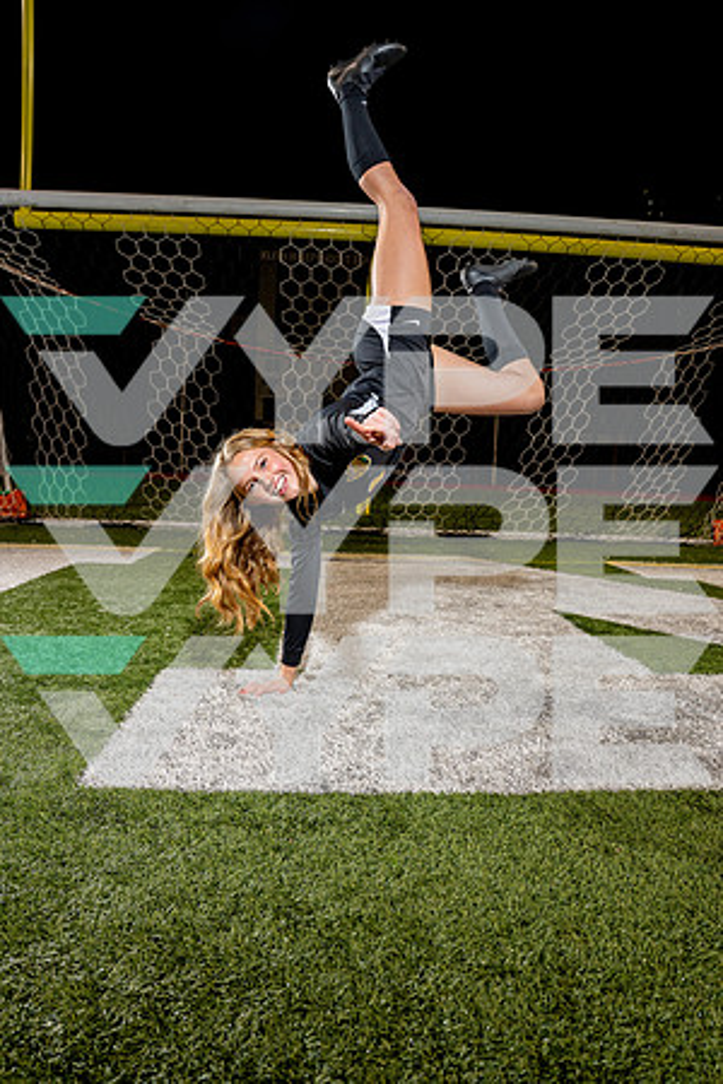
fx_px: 843
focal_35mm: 28
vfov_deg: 65.5
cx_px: 362
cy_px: 542
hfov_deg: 46.4
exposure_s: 1/250
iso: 800
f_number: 5.6
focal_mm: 28
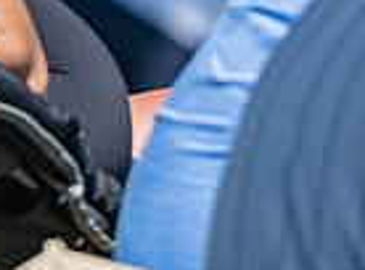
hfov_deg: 0.7
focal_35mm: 2802
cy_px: -220
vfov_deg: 0.5
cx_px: -157
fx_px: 29392
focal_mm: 400
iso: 400
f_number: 3.5
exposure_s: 1/4000
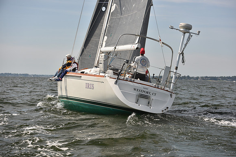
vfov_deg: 16.7
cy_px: 78
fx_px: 538
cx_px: 118
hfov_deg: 24.8
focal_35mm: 82
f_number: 4.5
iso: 250
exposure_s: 1/1250
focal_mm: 82
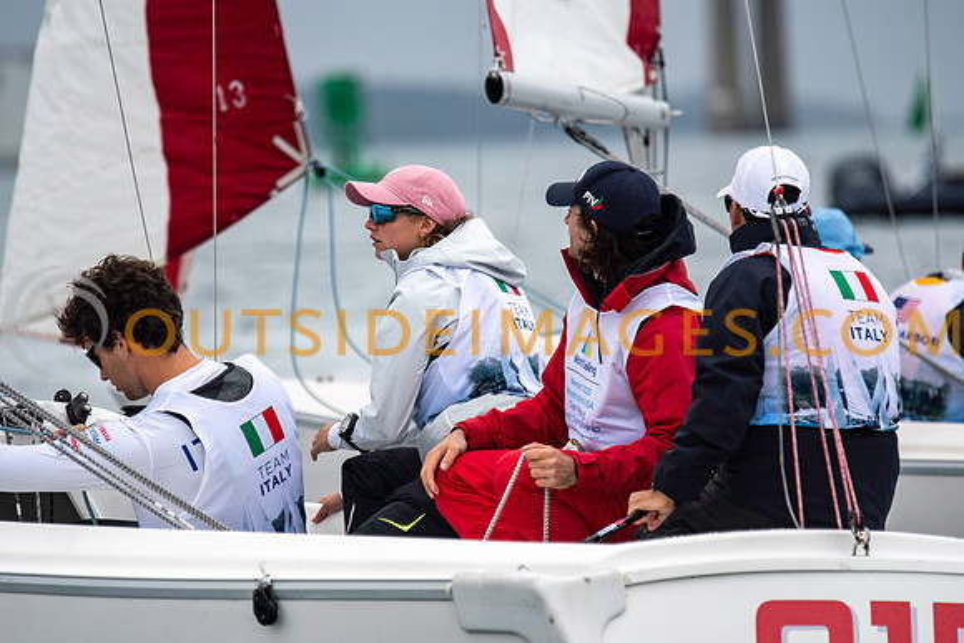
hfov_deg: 4.6
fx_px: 12052
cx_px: 482
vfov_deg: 3.1
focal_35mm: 450
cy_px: 322
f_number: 4
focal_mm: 300
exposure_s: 1/2500
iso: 250
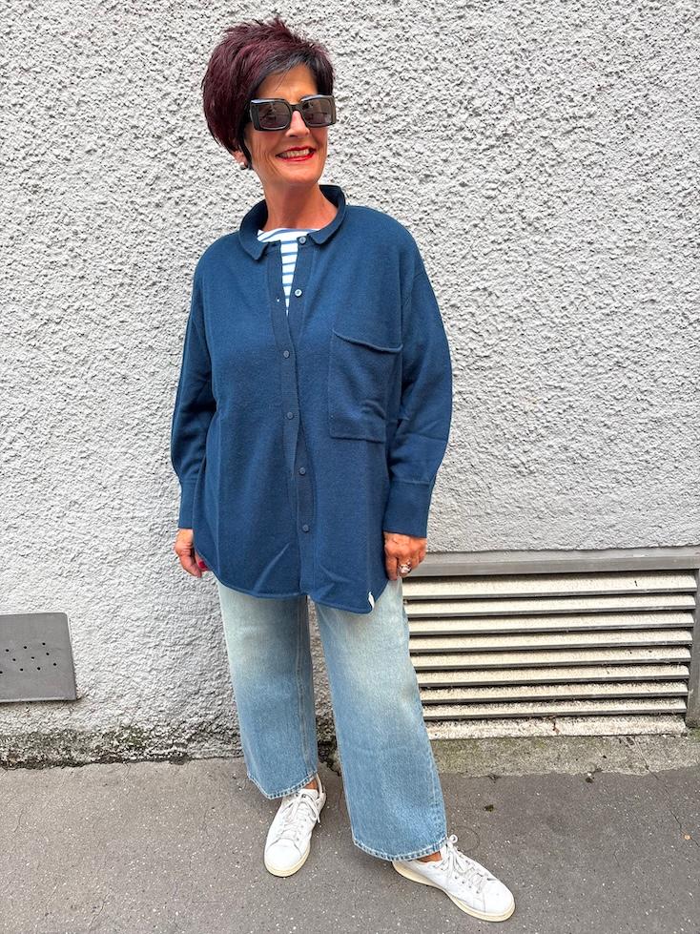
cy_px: 467
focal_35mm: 26
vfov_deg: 67.3
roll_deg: +1.1
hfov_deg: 53.1
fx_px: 701
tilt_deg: -13.6
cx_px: 350
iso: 32
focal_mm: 5.96
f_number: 1.6
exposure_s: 1/136
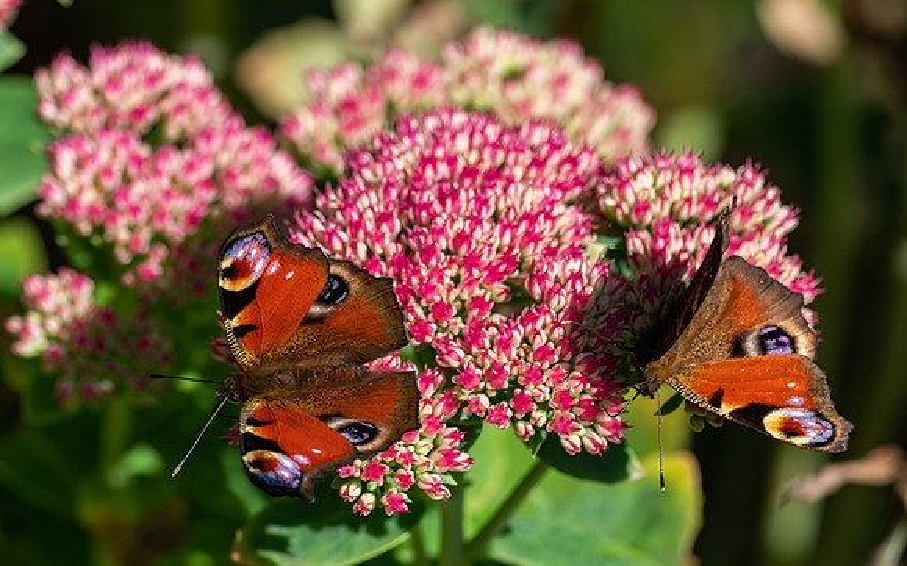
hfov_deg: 3.0
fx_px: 17312
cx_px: 489
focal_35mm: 701
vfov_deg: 1.9
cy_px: 249
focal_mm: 300
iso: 200
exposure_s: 1/640
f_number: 5
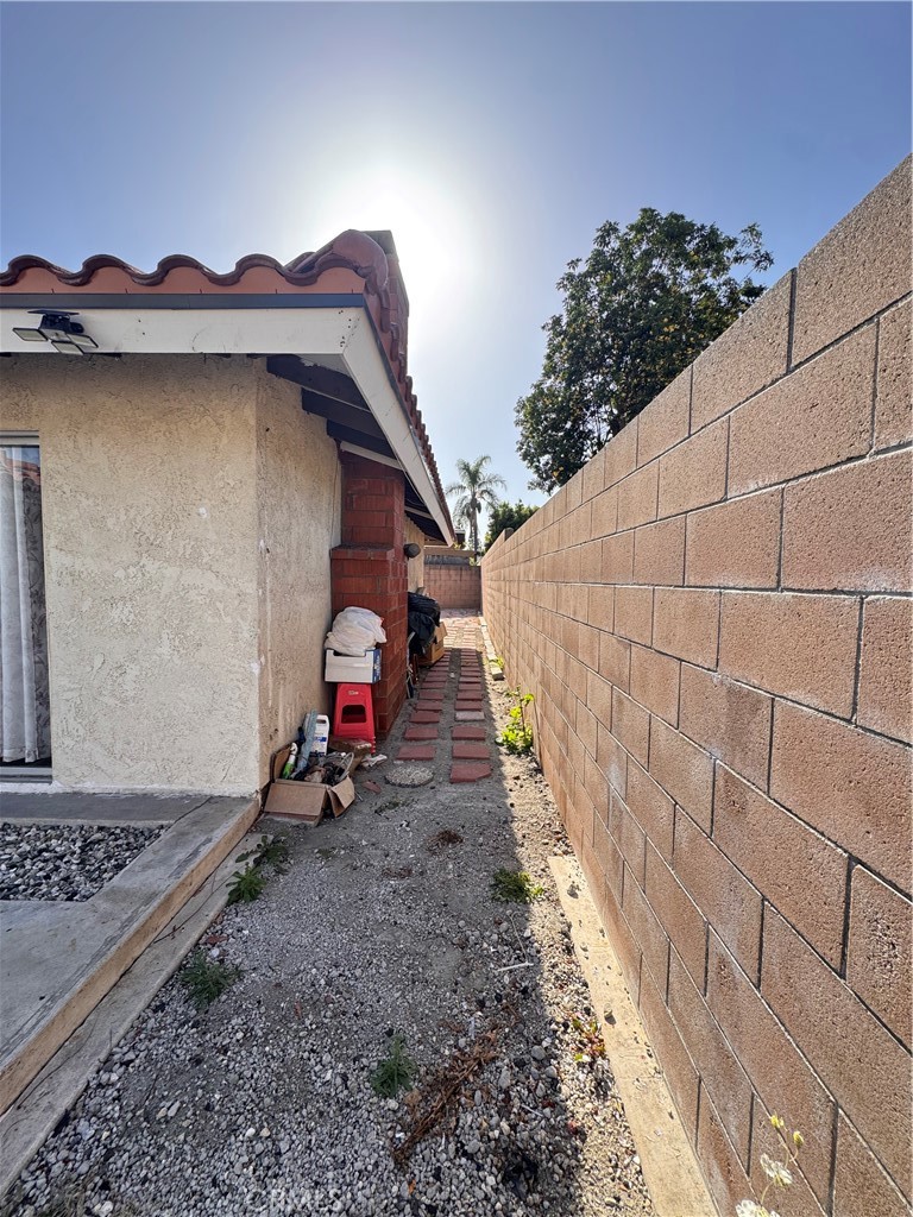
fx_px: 492
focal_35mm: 14
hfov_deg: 85.7
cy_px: 608
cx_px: 456
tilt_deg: -5.7
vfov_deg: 102.1
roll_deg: -2.3
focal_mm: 2.22
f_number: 2.2
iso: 50
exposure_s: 1/625
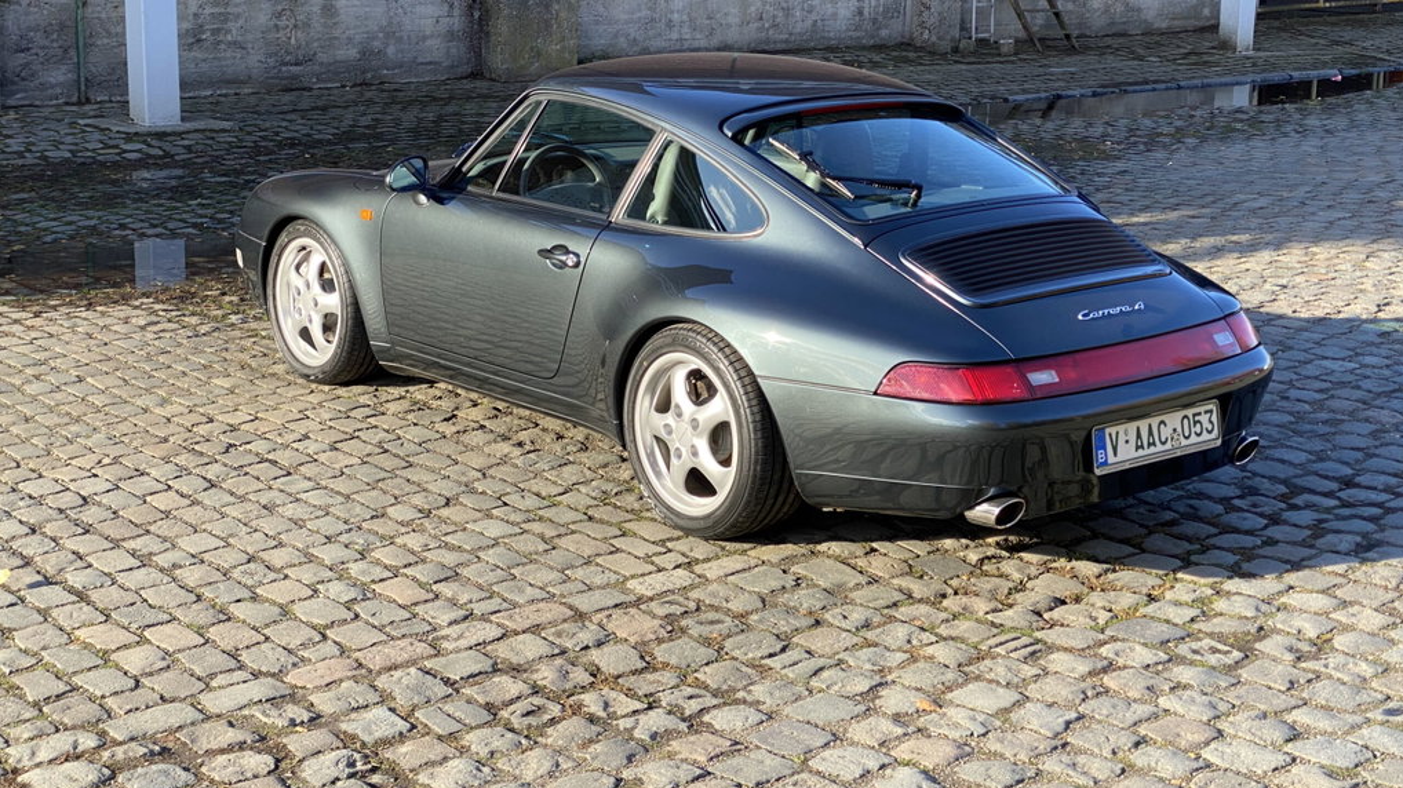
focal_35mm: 57
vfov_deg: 21.0
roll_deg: +0.1
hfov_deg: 36.6
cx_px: 704
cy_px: 287
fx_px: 2120
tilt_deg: -12.4
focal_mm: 6
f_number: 2
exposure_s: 1/338
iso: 20
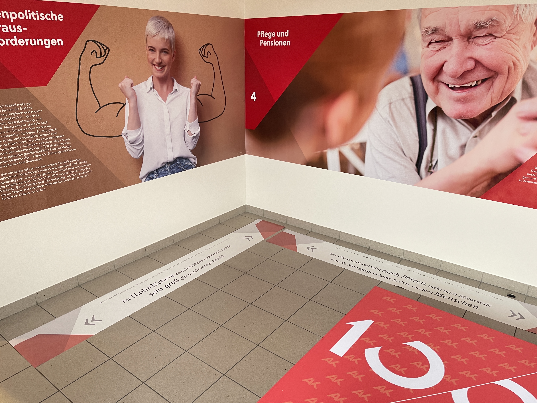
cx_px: 268
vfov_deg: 53.1
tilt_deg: -21.2
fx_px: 403
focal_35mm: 26
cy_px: 202
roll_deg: -0.3
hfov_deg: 67.3
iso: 125
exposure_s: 1/60
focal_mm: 5.1
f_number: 1.6
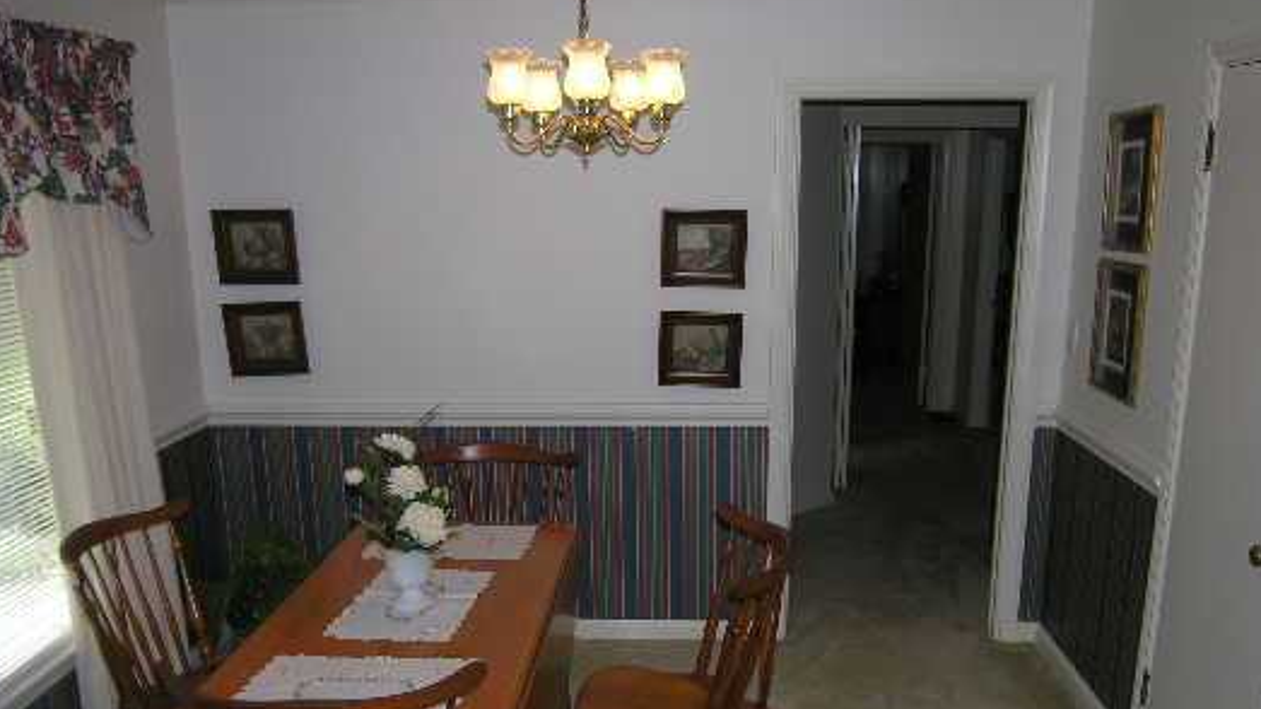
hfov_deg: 61.0
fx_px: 1070
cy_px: 502
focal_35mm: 32
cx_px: 670
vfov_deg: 36.1
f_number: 2.6
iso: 50
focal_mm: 6.1
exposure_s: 1/60.1
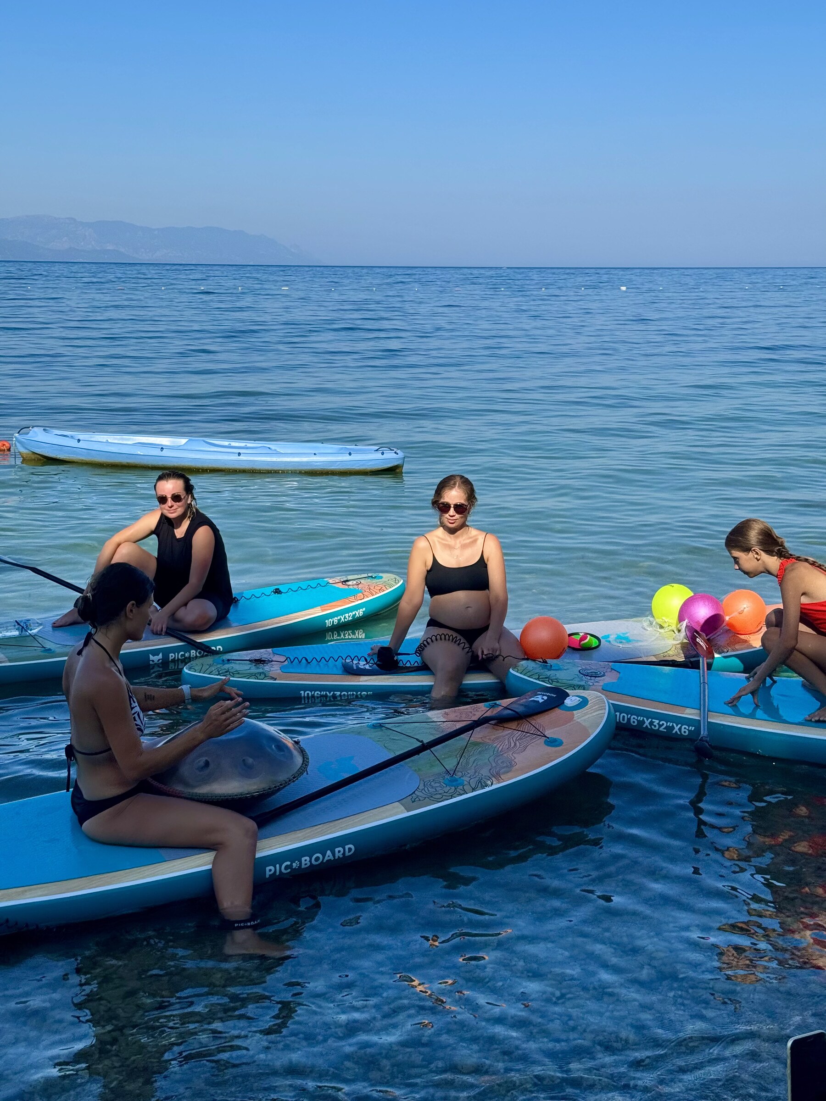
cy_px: 550
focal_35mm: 48
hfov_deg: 30.3
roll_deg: -0.5
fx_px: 1527
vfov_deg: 39.7
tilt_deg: -10.6
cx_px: 413
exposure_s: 1/3817
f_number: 1.78
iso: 64
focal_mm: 6.76
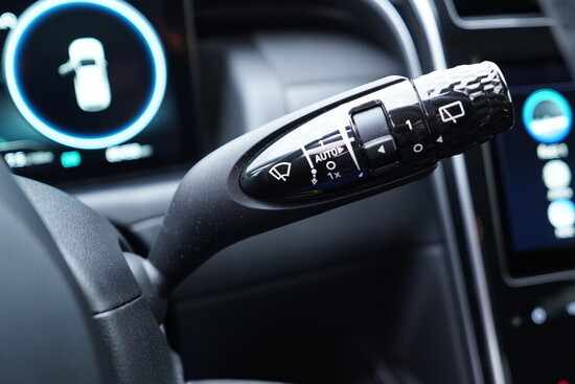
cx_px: 288
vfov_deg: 36.9
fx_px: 575
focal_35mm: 36
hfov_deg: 53.1
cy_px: 192
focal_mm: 24
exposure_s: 1/40
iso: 640
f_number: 2.8
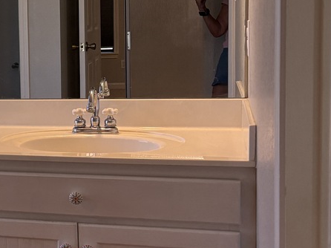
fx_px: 803
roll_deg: +3.9
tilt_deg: -6.1
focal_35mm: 84
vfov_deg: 17.5
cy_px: 99
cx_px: -160
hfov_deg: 20.2
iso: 80
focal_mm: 5.96
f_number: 1.6
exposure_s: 1/120
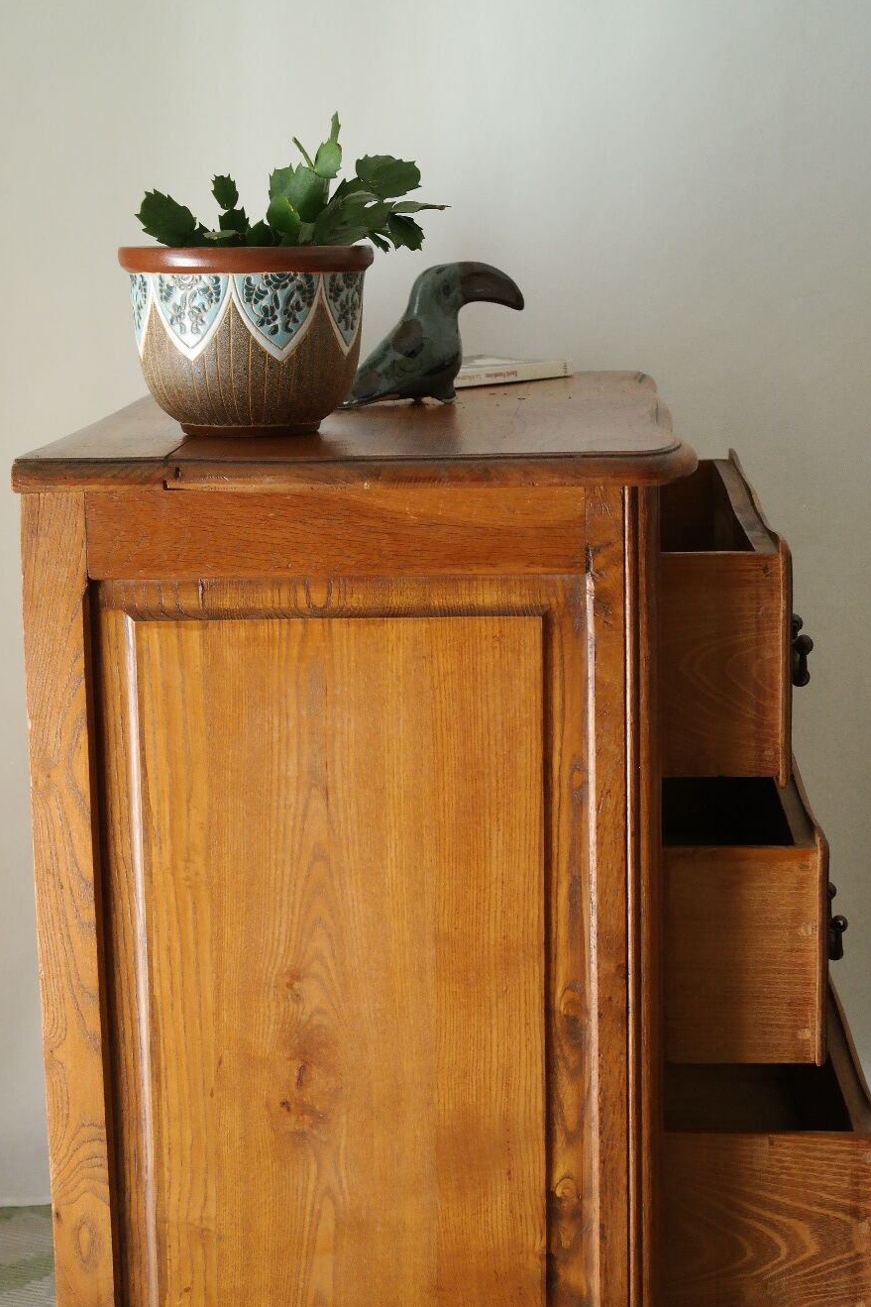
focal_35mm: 76
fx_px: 2759
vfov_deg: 26.6
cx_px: 398
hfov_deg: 17.9
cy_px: 805
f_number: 5.6
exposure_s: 1/30
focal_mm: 38
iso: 800
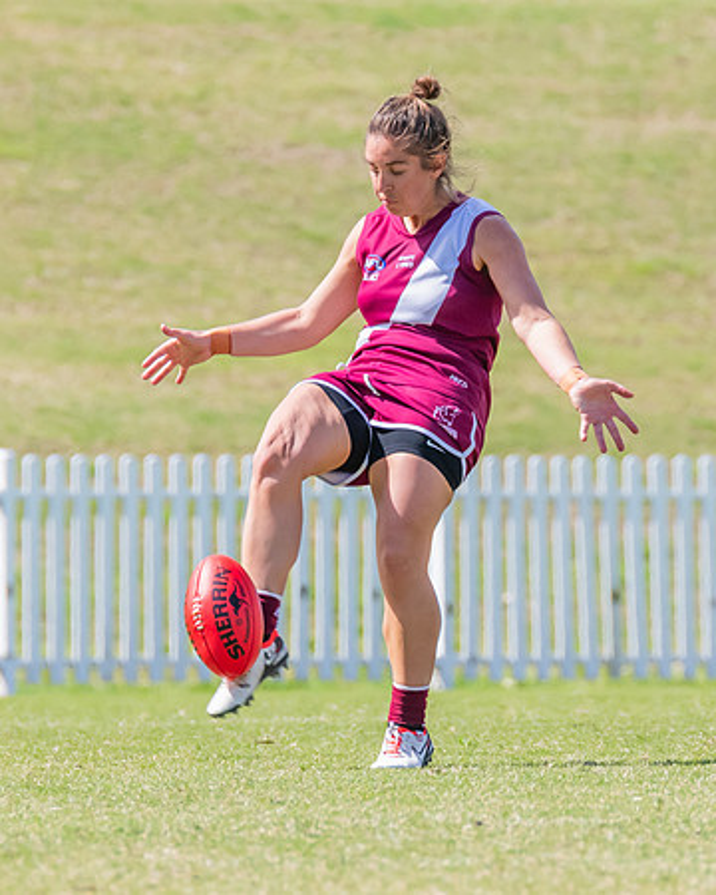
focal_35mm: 1010
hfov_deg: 1.5
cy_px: 300
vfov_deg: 1.9
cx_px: 402
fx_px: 26750
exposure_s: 1/1250
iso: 800
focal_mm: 420
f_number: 9
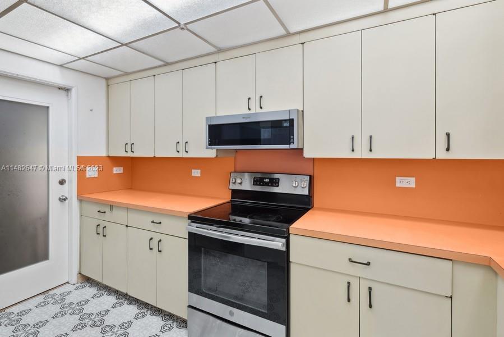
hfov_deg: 96.7
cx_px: 252
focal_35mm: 16
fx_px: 224
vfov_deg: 73.8
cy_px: 168
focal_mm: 16
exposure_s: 1/2.5
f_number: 9
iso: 200
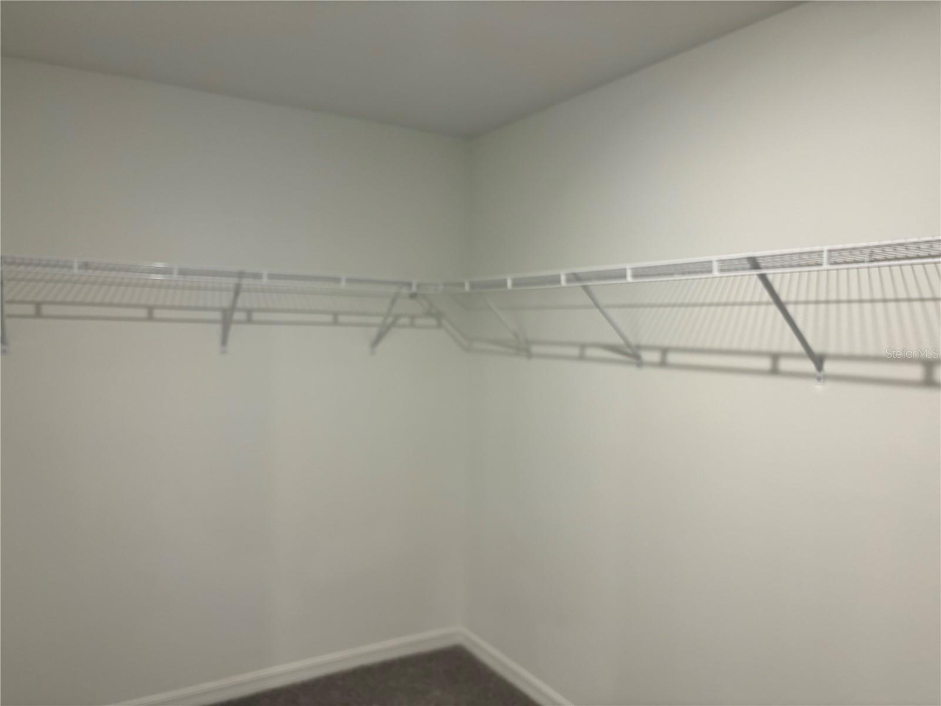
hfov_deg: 67.3
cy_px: 353
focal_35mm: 26
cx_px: 470
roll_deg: -1.6
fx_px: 707
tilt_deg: -2.4
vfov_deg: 53.1
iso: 125
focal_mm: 5.96
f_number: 1.6
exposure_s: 1/60
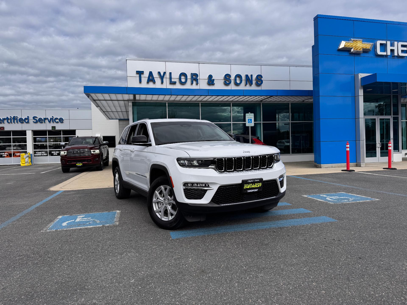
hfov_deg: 71.6
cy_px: 152
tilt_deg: -0.4
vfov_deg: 56.8
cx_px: 204
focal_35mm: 24
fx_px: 282
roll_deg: +1.0
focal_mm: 6.76
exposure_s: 1/5348
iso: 80
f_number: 1.78
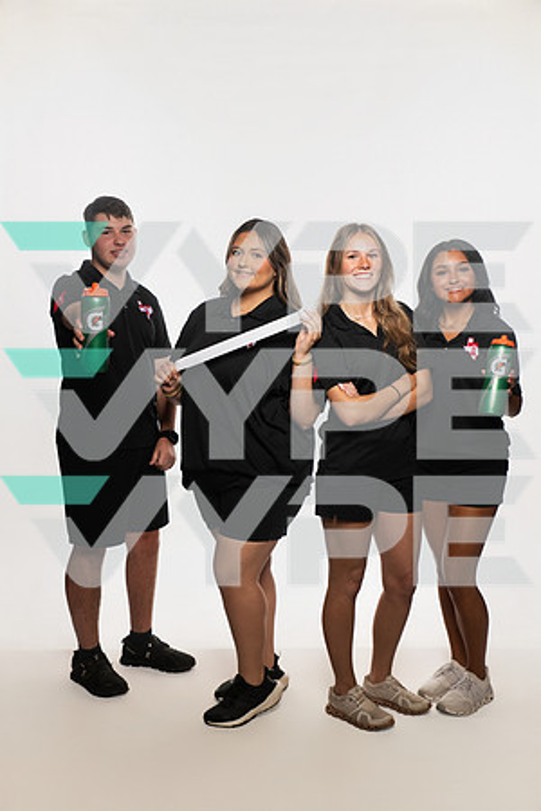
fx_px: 1082
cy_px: 406
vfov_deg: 41.1
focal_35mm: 48
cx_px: 270
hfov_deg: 28.1
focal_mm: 48
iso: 500
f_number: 6.3
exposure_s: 1/200
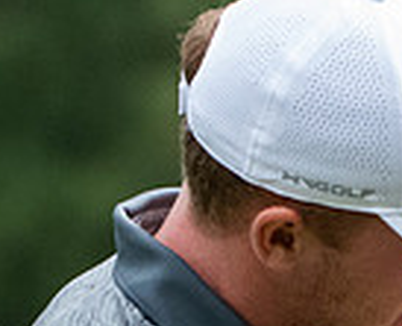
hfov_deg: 1.1
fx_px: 21870
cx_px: 470
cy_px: 622
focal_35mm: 1829
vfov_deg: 0.9
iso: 2000
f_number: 5.6
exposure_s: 1/2500
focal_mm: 220
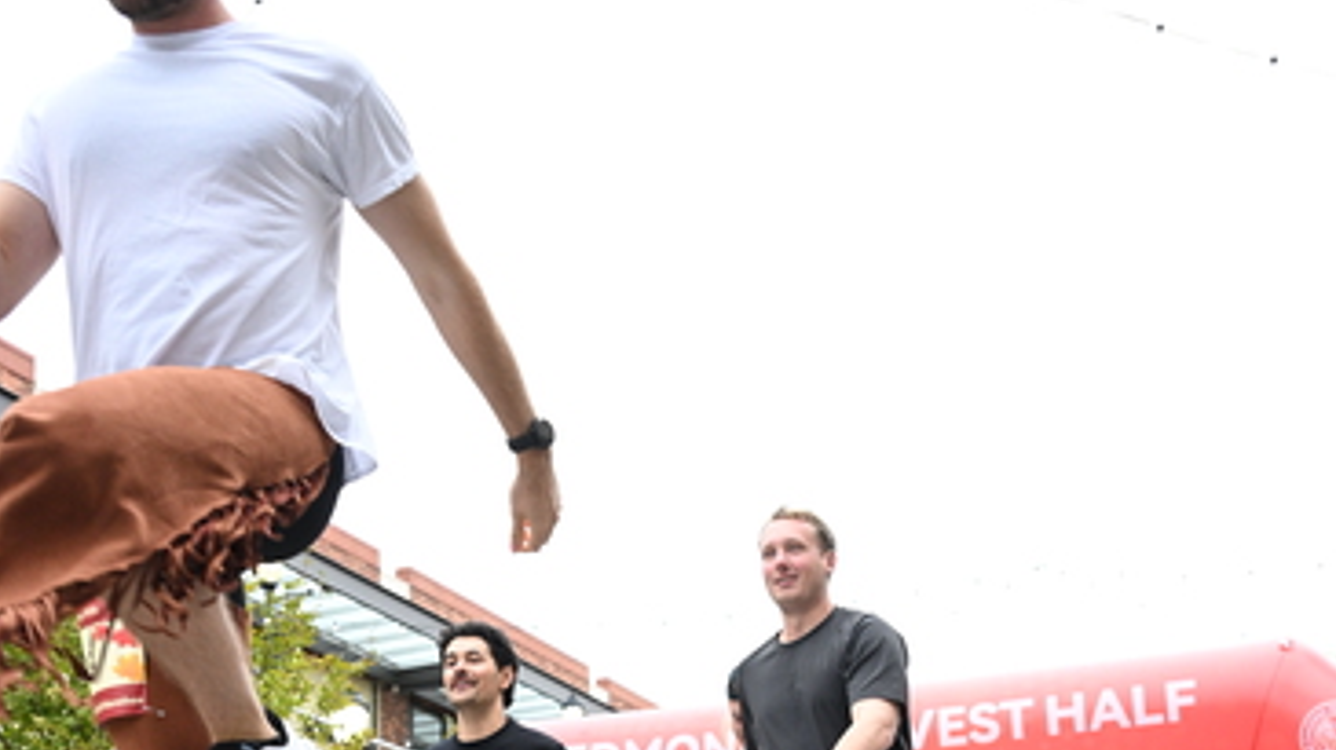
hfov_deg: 42.1
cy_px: 820
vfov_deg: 23.0
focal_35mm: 49
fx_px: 1735
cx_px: 668
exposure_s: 1/640
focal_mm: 31
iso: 2000
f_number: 4
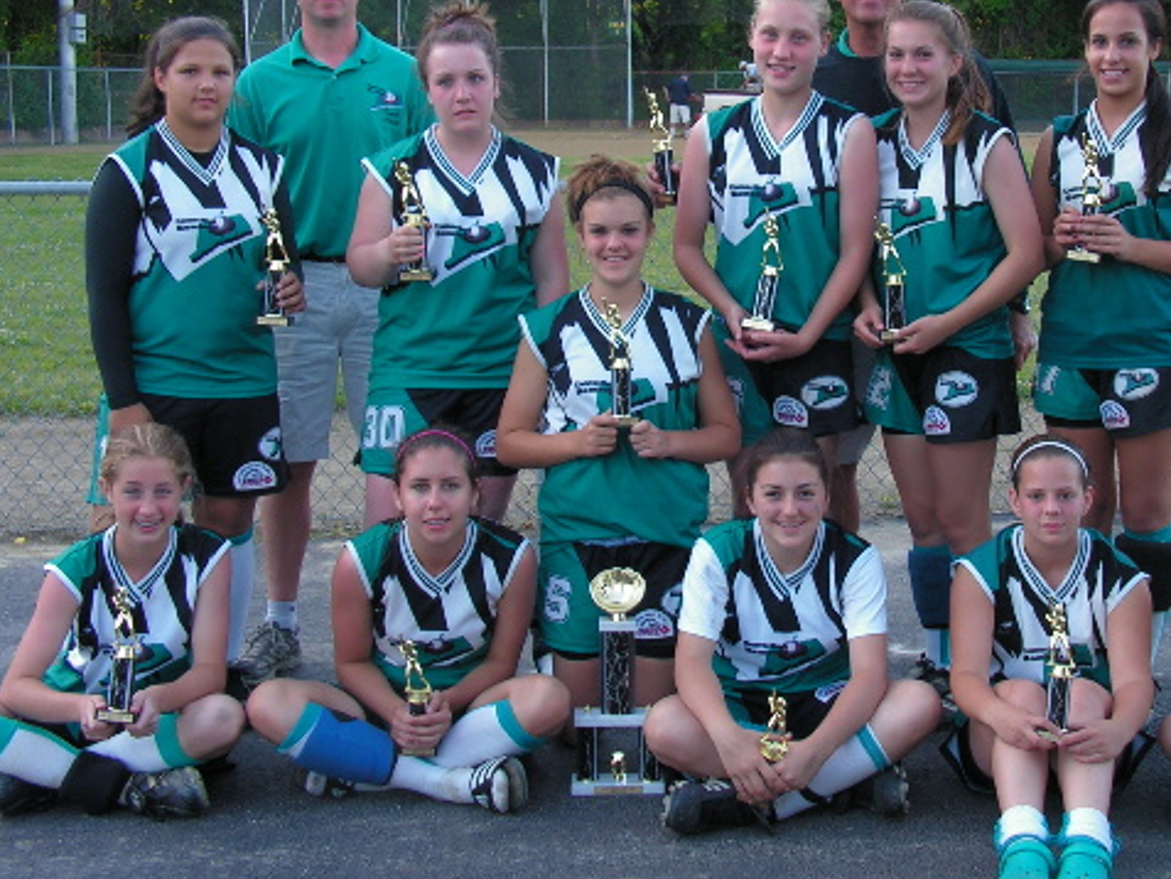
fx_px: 1996
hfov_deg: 32.5
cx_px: 749
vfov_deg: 24.8
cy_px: 336
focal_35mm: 59
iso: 64
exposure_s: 1/50
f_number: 3.2
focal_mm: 7.4
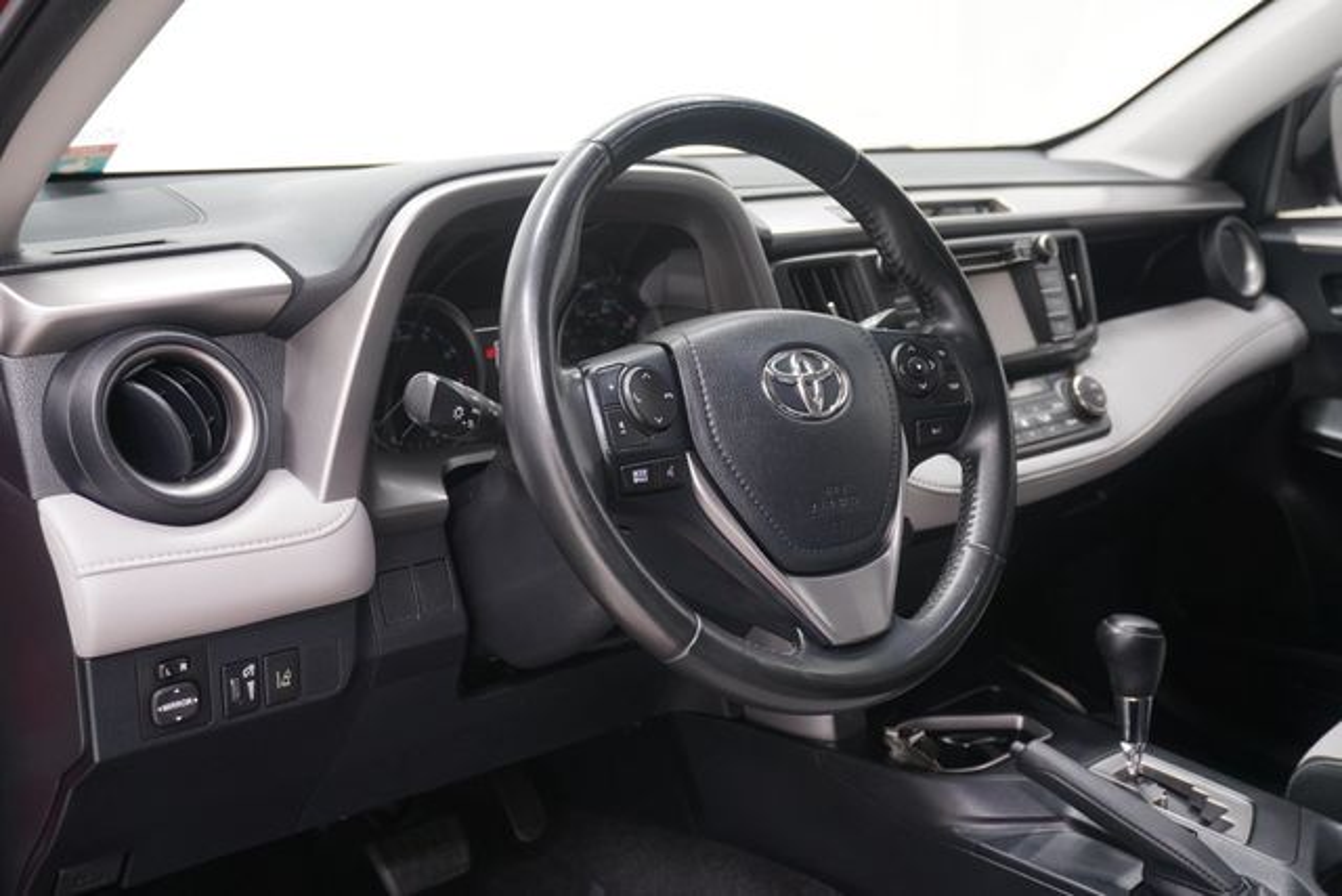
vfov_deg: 36.9
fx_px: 1342
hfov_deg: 53.1
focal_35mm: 36
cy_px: 448
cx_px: 671
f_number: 4.5
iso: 800
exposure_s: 1/60
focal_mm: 24
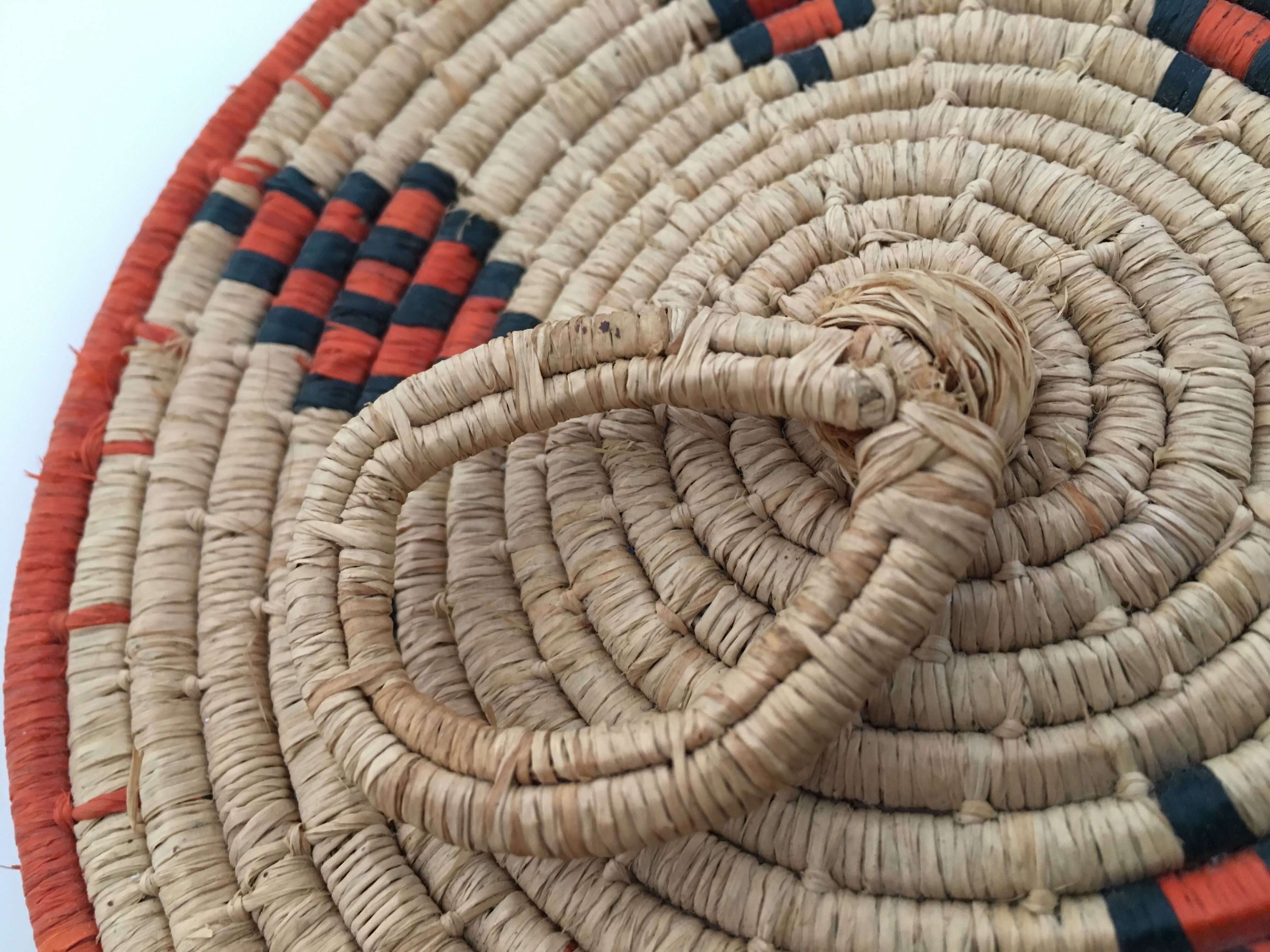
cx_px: 635
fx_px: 1064
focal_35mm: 29
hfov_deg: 61.7
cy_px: 476
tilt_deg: -69.1
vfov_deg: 48.2
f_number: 2.2
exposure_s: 1/33
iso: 160
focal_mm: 4.15
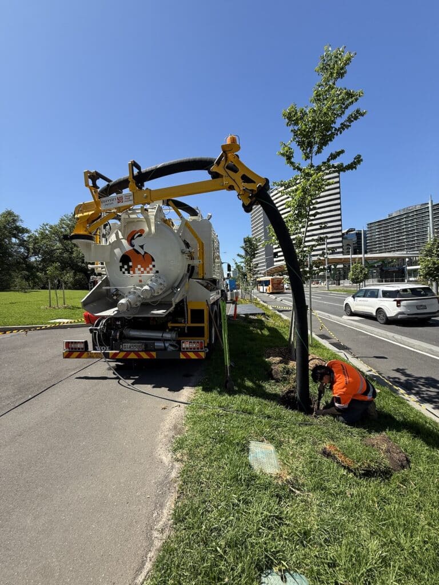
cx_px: 220
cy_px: 292
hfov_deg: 85.7
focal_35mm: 14
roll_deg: +4.0
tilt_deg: -1.0
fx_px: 237
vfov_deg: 102.1
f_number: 2.2
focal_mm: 2.22
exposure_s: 1/970
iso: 50
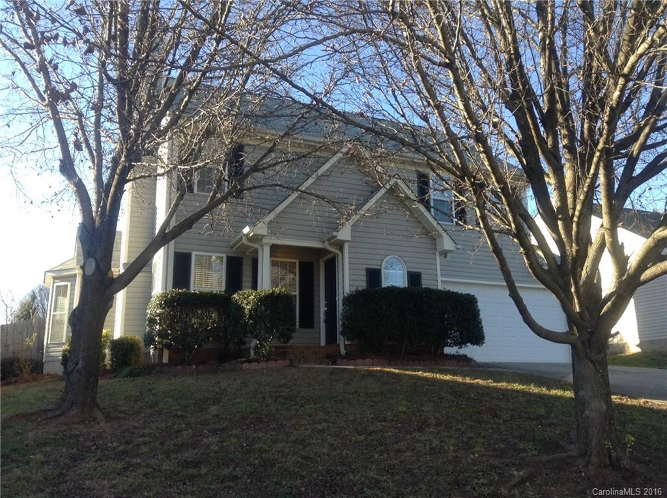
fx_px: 635
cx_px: 334
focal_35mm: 33
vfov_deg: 42.8
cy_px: 249
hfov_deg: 55.4
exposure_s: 1/208
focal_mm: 3.3
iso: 25
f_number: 2.4
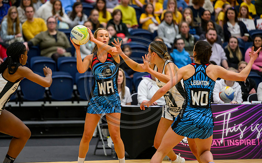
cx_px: 110
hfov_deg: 8.6
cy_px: 59
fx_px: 1742
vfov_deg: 5.4
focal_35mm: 244
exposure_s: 1/1000
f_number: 2.8
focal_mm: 200
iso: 2500
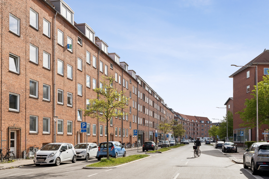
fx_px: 262
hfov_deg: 54.4
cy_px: 90
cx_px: 134
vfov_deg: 37.9
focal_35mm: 35
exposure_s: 1/640
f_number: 10
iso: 400
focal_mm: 35
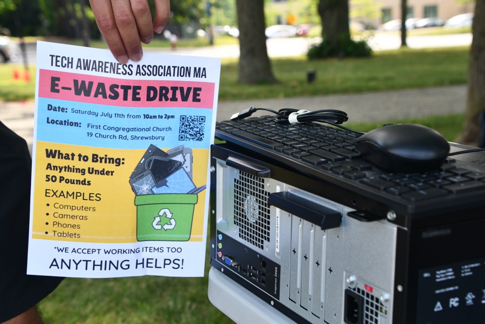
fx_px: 701
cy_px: 162
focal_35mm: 52
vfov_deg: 26.0
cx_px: 242
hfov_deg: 38.2
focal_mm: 35
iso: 280
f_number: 5.6
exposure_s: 1/250
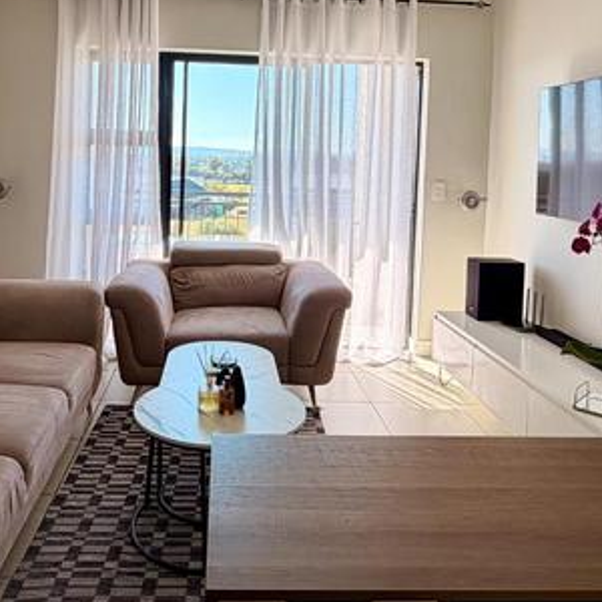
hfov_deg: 49.6
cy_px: 185
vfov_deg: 48.6
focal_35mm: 33
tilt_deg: -1.4
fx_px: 649
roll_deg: -1.3
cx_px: 255
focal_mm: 2.22
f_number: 2.2
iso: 25
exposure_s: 1/100
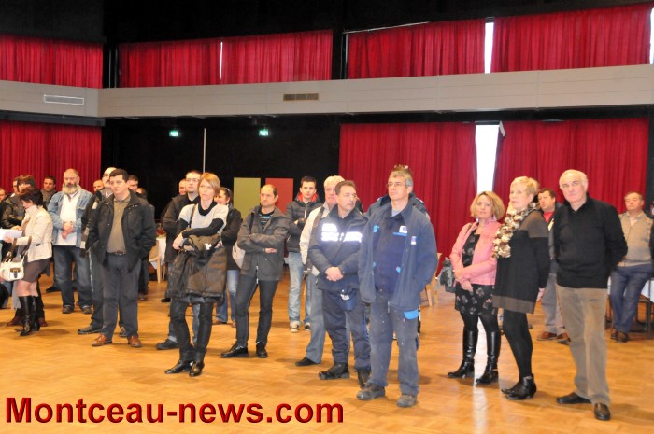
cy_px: 217
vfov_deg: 28.9
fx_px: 844
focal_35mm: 46
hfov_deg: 42.4
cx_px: 327
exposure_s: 1/60
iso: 3200
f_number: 7.1
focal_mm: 31
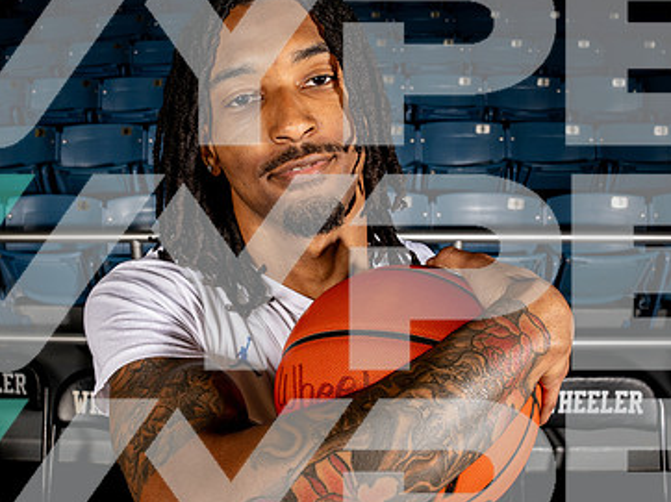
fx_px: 717
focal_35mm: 37
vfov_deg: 38.6
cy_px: 273
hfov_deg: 50.1
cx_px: 313
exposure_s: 1/125
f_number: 7.1
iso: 250
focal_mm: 24
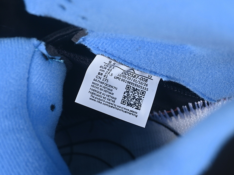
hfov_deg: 23.8
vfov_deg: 18.0
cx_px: 119
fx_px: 554
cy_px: 87
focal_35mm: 82
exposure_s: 1/50
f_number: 6.3
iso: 160
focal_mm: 50
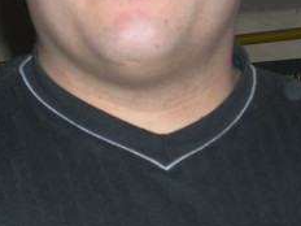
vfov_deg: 8.1
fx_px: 1583
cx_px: 140
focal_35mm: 182
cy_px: -58
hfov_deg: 10.9
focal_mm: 10.7
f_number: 3.6
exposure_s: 1/60
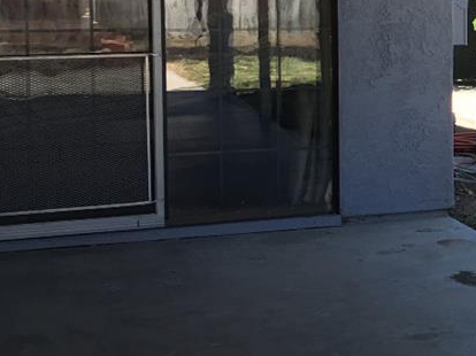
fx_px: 1443
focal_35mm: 105
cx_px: 817
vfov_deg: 14.0
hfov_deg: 16.2
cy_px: 79
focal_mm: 4.15
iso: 25
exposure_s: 1/153
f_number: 2.2
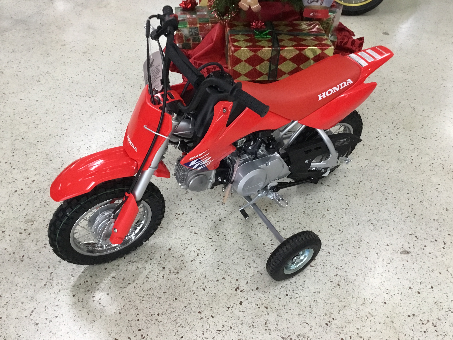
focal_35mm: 32
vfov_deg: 44.2
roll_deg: -2.4
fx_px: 419
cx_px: 229
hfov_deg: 56.8
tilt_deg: -39.1
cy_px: 170
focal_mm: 3.3
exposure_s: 1/30
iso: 200
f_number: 2.4
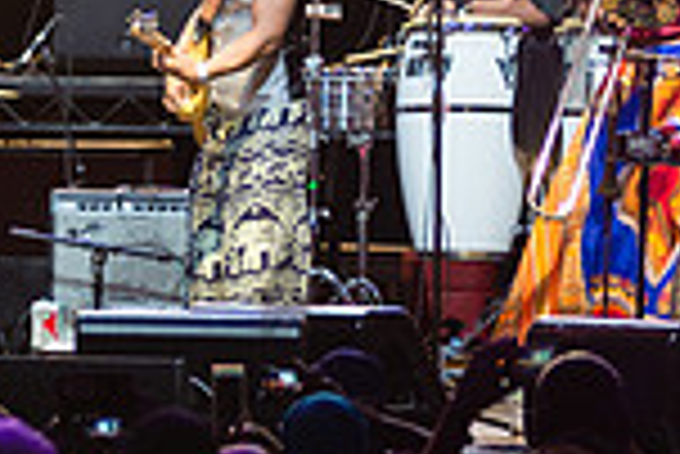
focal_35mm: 518
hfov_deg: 4.0
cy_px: 38
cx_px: -297
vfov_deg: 2.7
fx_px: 9794
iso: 640
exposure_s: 1/250
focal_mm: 135
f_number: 2.8
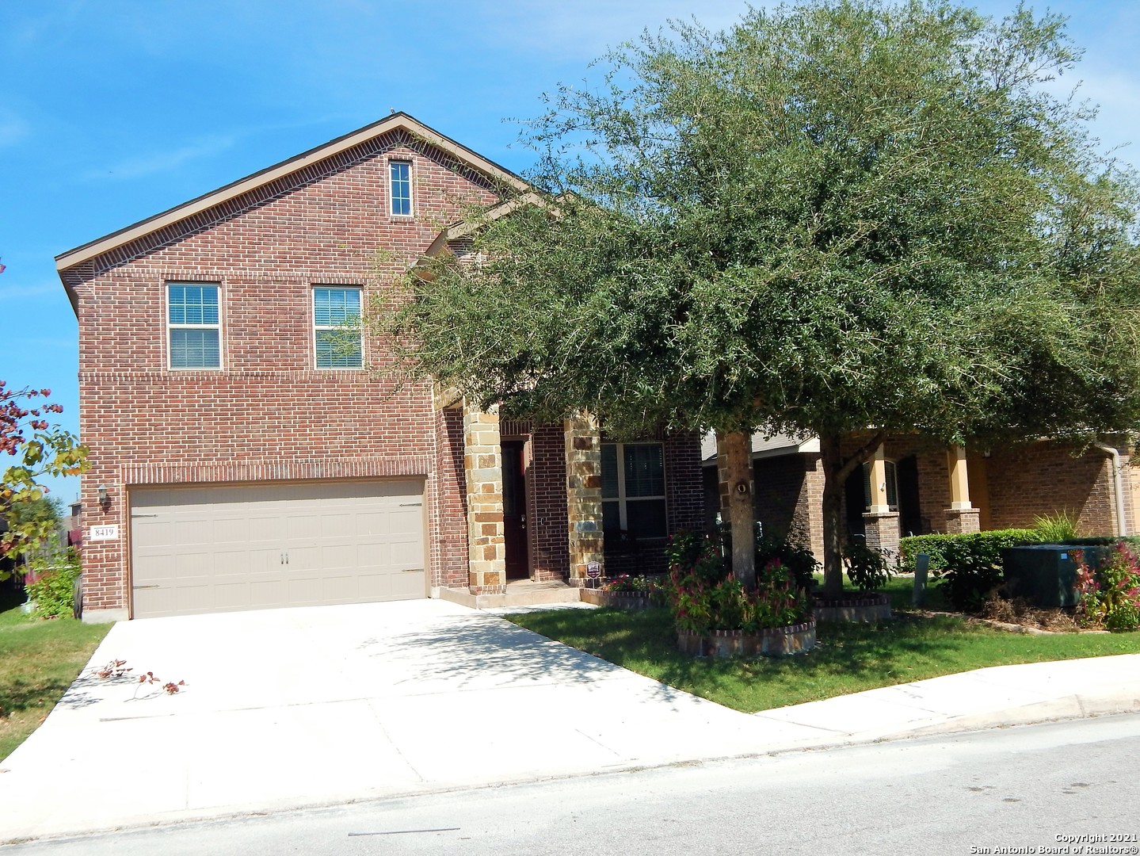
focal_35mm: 31
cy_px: 428
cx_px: 570
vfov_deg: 45.5
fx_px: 1021
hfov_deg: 58.3
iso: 125
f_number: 6.5
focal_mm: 5.6
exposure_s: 1/400
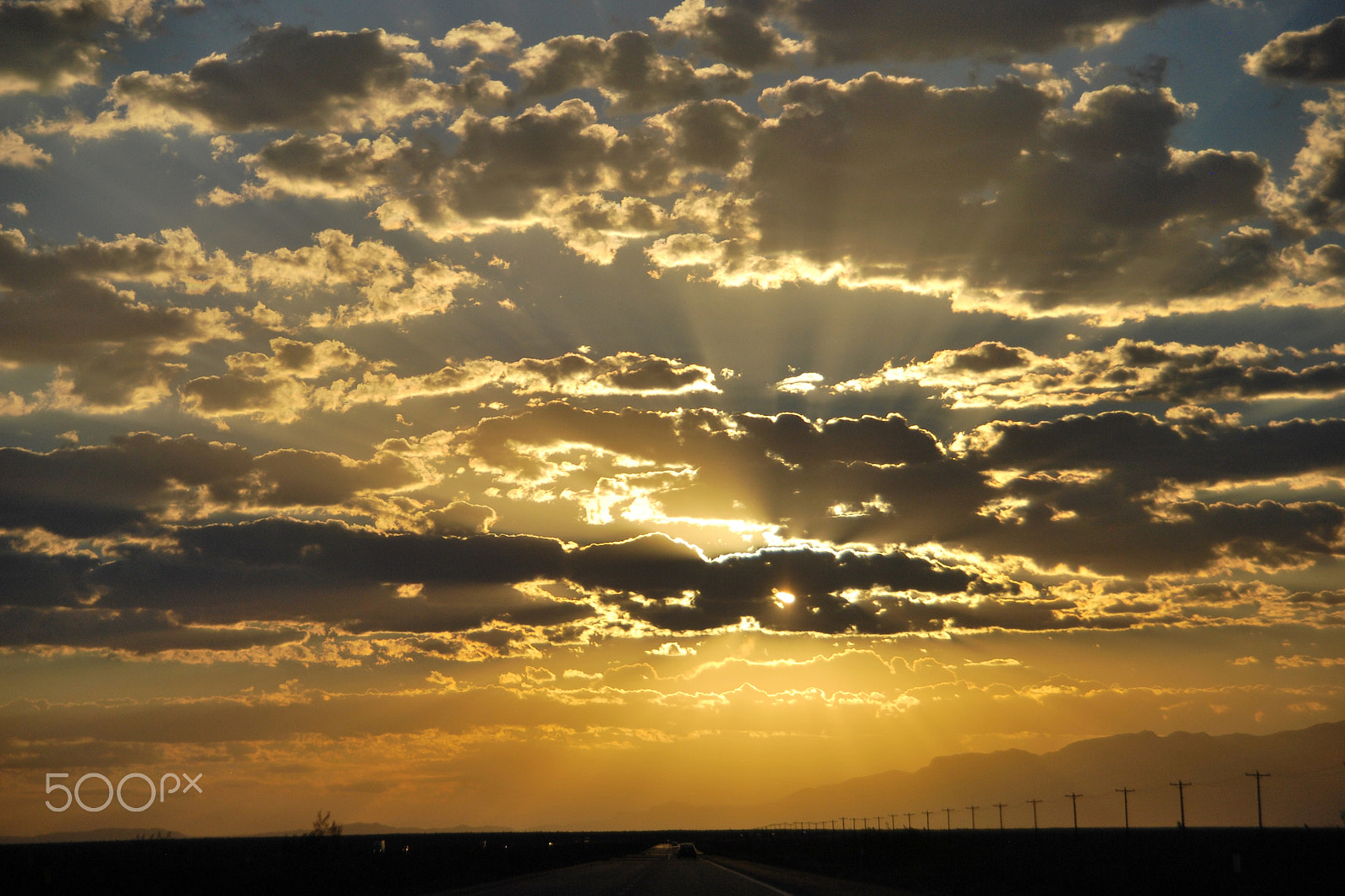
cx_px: 669
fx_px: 5193
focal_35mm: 139
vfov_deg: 9.9
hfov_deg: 14.8
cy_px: 451
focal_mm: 92
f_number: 5.6
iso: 200
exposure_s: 1/4000
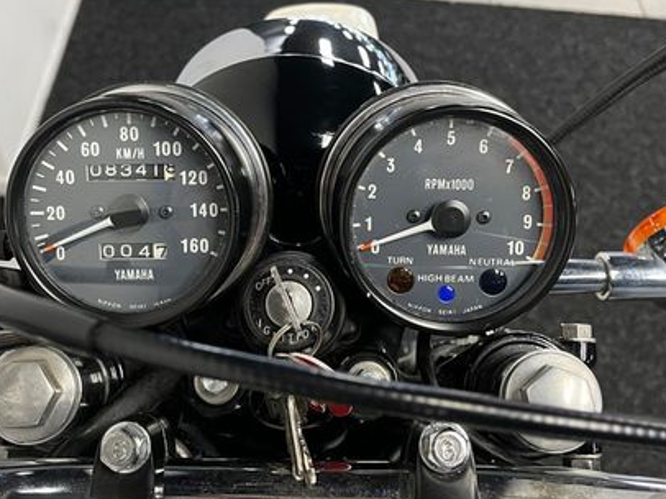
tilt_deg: -48.8
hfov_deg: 45.8
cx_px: 308
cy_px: 194
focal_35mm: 41
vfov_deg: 35.0
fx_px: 788
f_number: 1.6
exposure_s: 1/50
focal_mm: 5.1
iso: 160
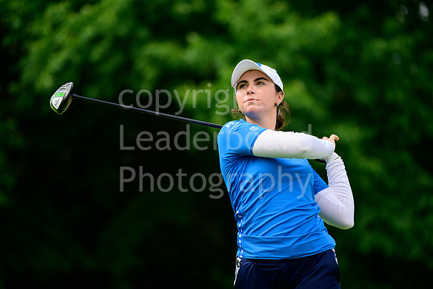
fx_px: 3368
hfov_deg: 7.4
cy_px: 144
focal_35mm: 280
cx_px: 216
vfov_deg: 4.9
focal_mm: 280
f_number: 5.3
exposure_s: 1/2000
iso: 1000
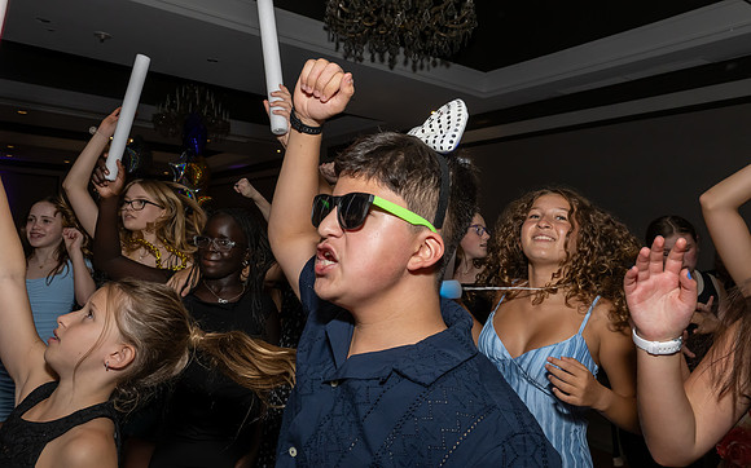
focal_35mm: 25
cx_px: 376
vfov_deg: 48.4
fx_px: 521
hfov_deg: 71.5
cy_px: 219
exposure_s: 1/250
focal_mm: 17
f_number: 7.1
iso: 1000
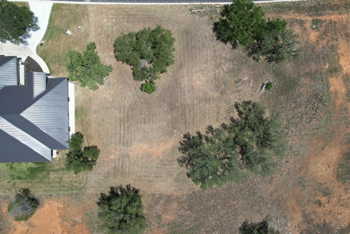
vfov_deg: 57.2
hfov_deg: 78.6
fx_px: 214
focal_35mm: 22
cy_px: 117
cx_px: 175
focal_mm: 8.38
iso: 100
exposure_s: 1/1600
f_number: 2.8
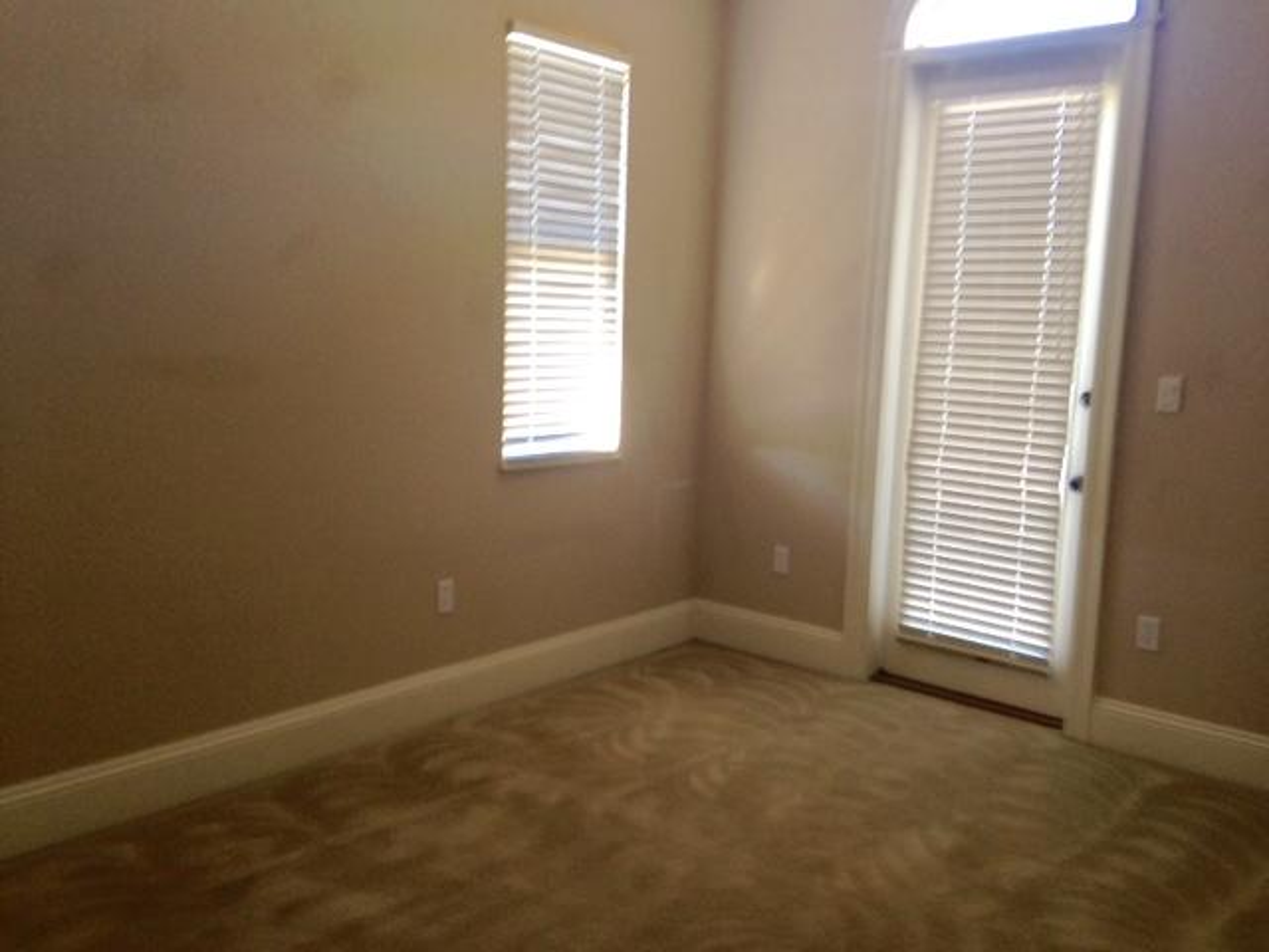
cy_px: 476
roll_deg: -2.1
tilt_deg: -11.0
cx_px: 634
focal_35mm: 33
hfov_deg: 55.4
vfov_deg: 42.9
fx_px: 1210
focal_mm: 4.12
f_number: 2.4
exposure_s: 1/20
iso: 64
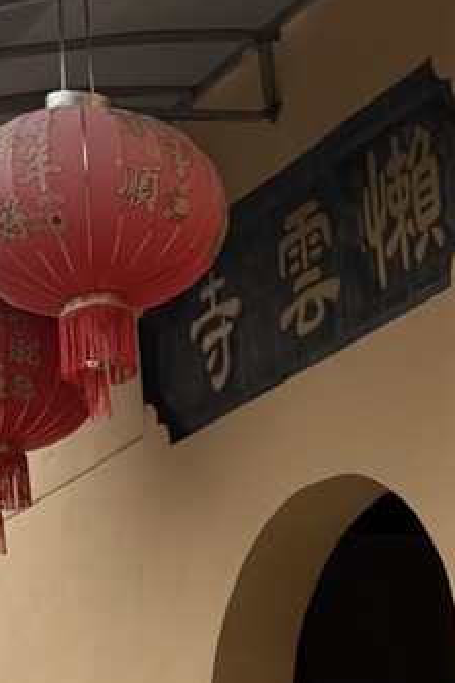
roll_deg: +4.1
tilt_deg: +4.8
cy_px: 827
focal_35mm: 150
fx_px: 2844
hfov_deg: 9.1
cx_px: 336
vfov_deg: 13.3
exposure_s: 1/4405
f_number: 1.78
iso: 100
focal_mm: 6.76
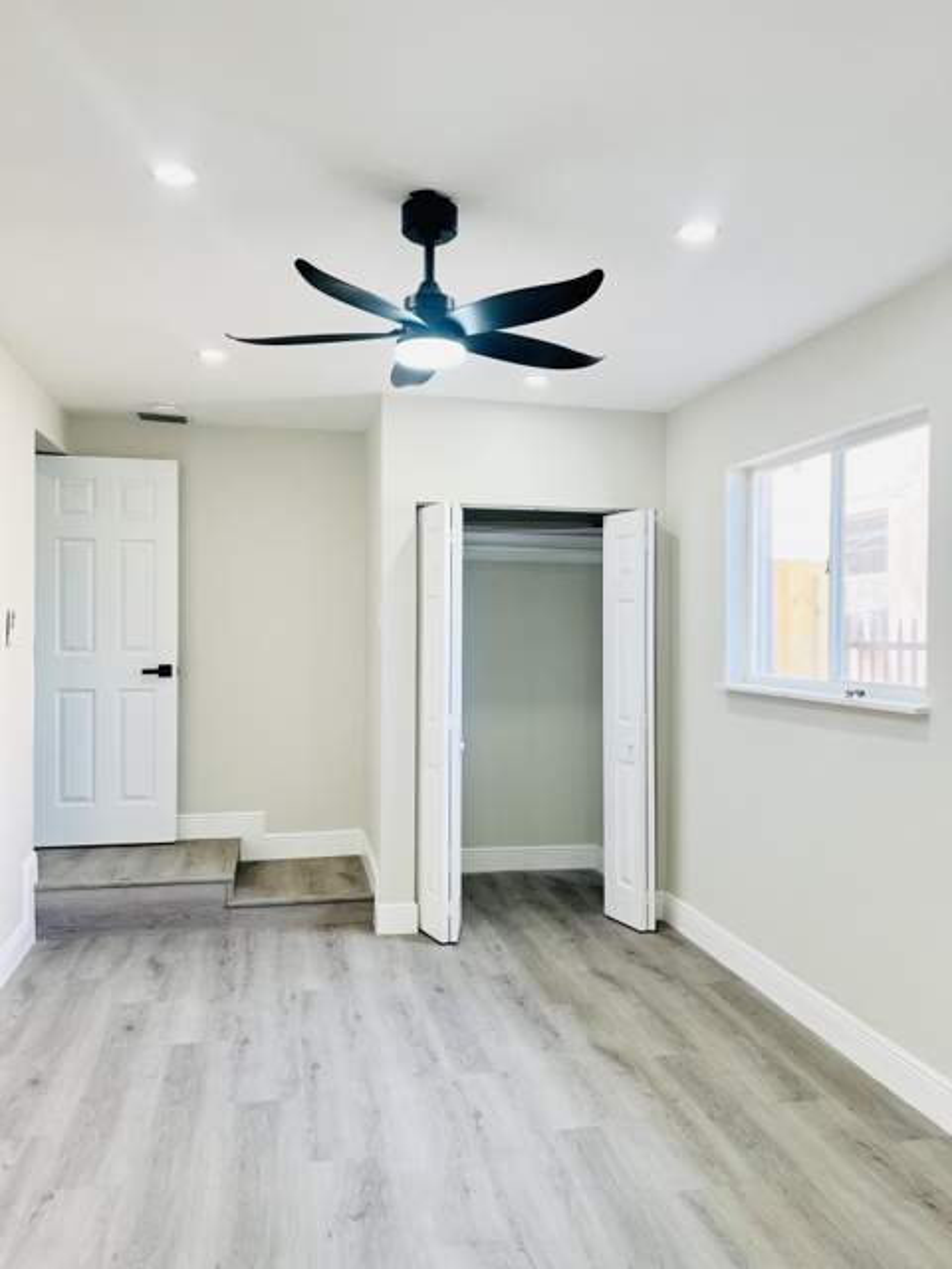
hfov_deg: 53.1
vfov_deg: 67.3
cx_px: 476
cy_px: 634
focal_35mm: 26
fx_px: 953
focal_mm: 5.7
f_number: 1.5
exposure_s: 1/166
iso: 64
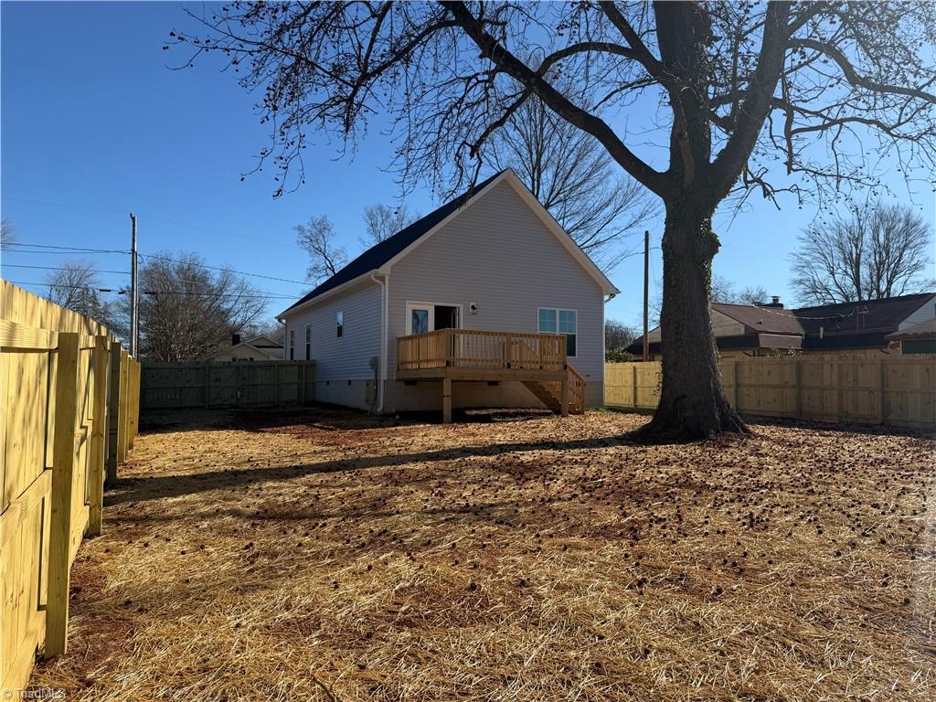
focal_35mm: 24
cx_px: 468
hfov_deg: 71.6
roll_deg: -0.2
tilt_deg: +4.1
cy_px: 351
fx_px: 649
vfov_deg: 56.8
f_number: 1.78
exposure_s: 1/4975
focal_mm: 6.76
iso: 80
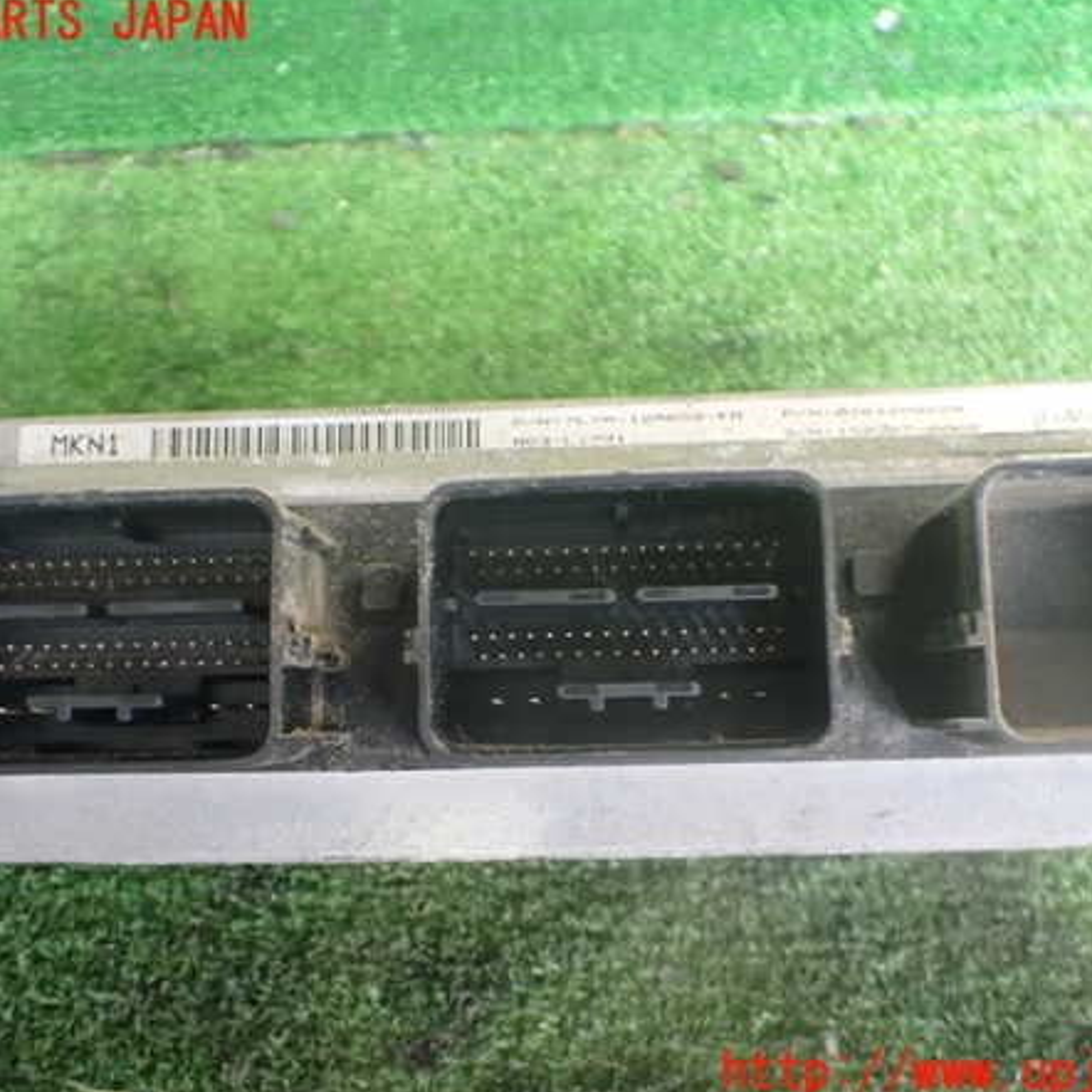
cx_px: 539
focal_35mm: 36
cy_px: 548
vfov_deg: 46.0
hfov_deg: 46.0
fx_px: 1285
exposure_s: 1/60
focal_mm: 5.4
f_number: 2.3
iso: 800
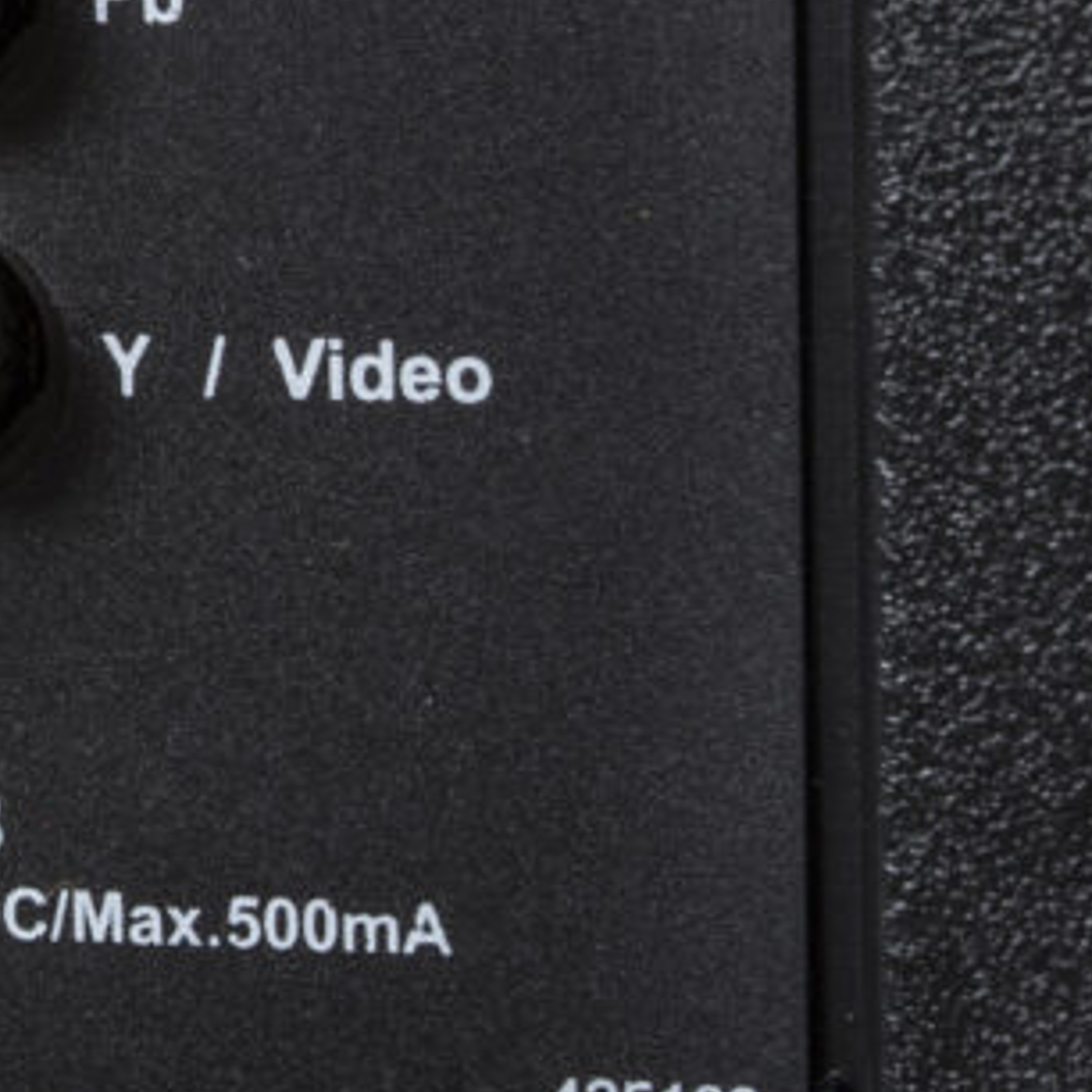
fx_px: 9137
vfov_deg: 6.8
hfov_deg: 6.7
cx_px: -660
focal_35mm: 256
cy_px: 221
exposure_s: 1/160
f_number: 16
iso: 400
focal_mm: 90
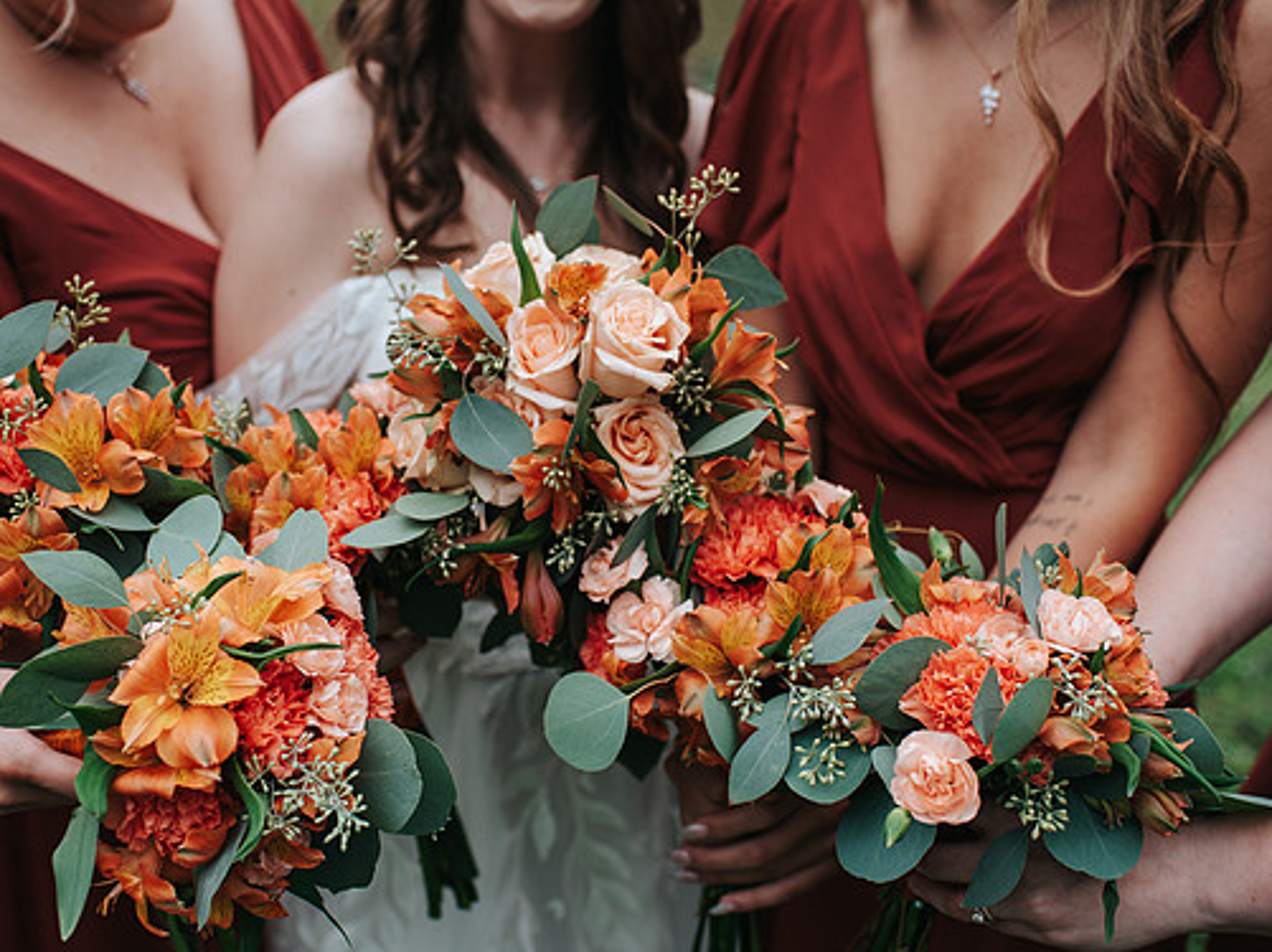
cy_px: 473
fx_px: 1432
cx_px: 551
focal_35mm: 39
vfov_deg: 36.8
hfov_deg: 47.8
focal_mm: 35
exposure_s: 1/800
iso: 125
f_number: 3.2
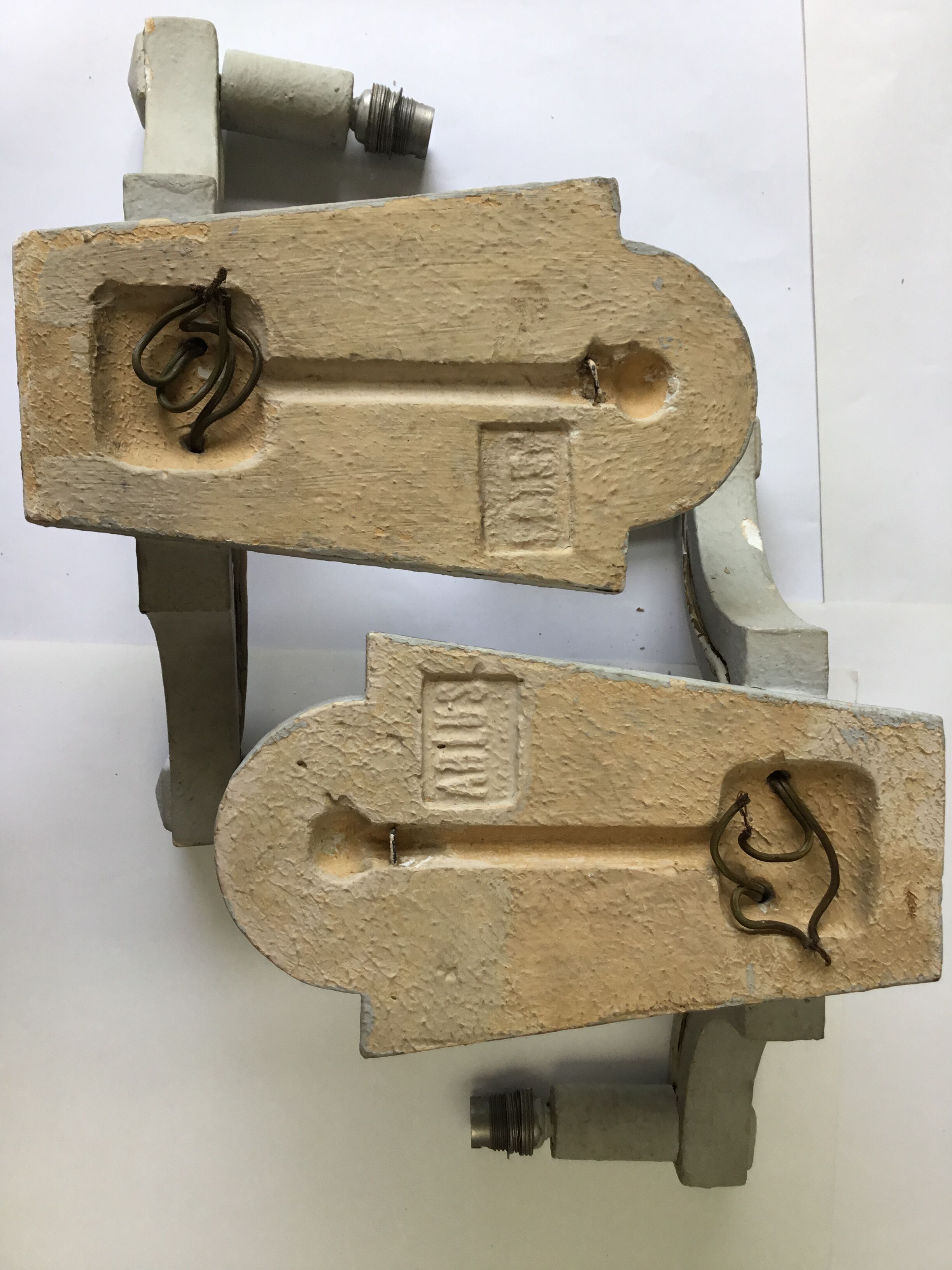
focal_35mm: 31
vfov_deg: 58.4
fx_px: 1137
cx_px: 476
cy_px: 635
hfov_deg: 45.4
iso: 32
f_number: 2.4
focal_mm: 3.3
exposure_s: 1/100
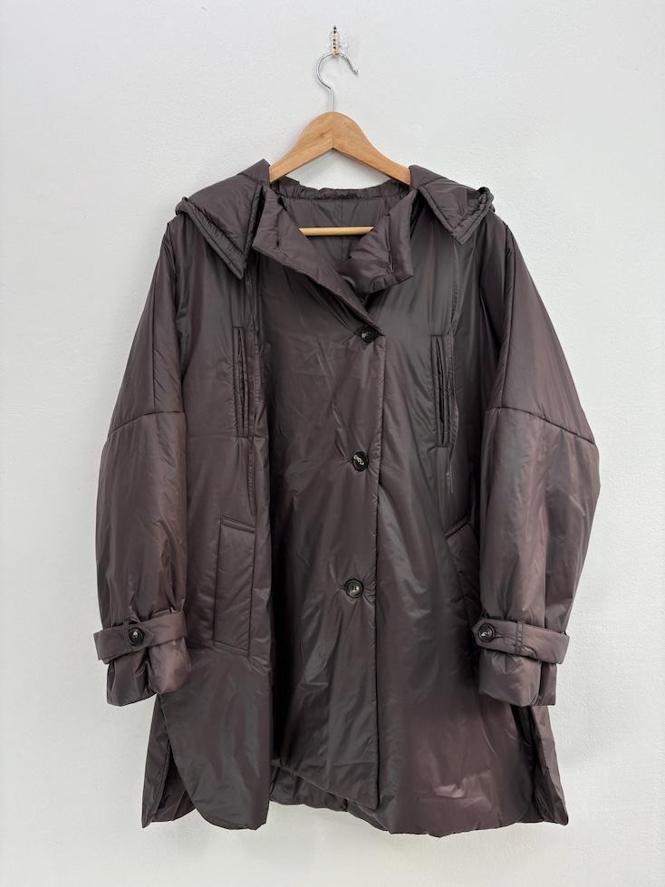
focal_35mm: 26
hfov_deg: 53.1
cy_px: 444
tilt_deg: -5.3
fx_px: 666
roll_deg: +1.0
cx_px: 332
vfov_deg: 67.3
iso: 40
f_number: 1.6
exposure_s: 1/121
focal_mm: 5.96
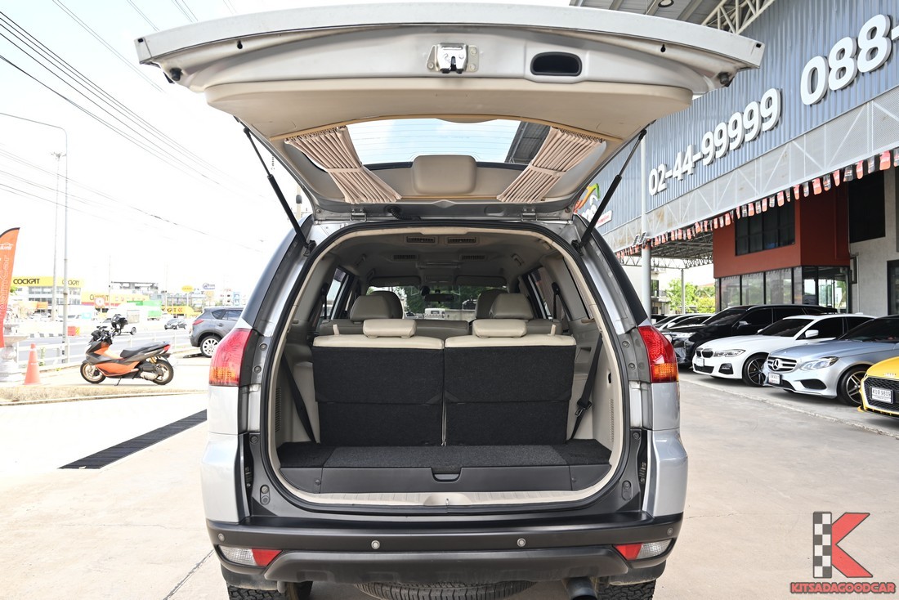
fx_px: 599
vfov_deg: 53.2
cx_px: 450
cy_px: 300
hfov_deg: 73.7
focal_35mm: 24
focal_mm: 24
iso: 200
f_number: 5.6
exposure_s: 1/180
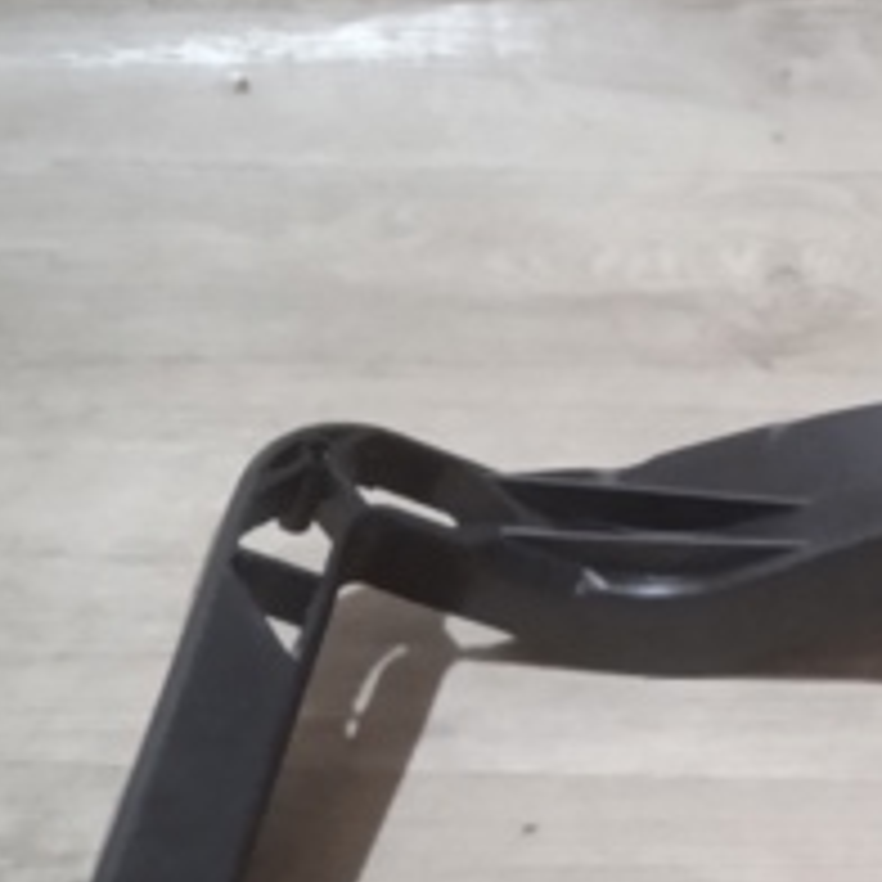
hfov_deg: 20.6
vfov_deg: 21.2
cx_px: 900
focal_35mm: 81
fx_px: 2335
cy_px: 670
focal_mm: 3.43
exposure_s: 1/14.3
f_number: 2.2
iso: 2450
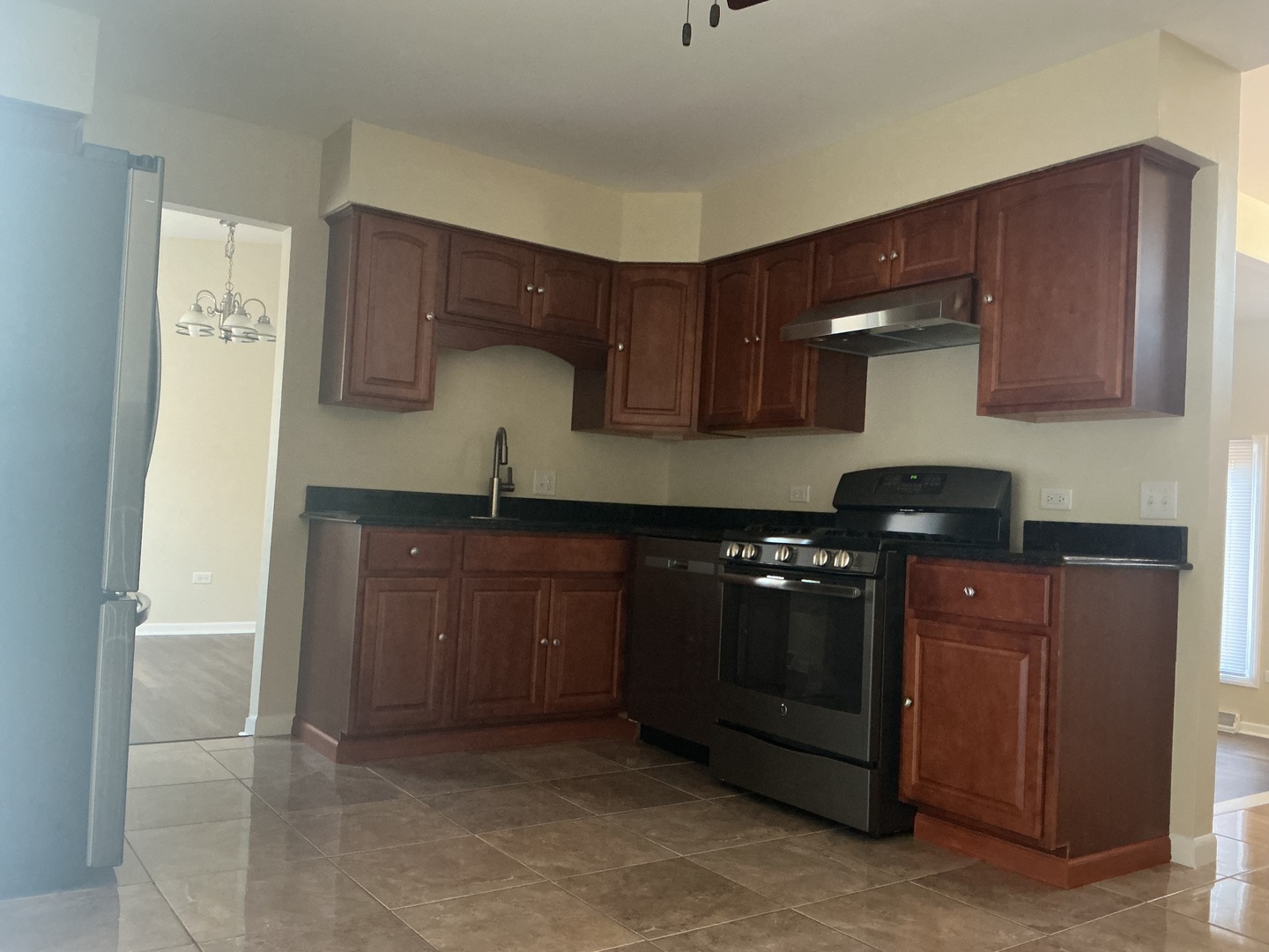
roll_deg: -2.6
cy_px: 476
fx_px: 1063
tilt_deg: +3.5
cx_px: 634
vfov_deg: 48.2
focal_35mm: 29
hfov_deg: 61.7
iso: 250
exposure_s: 1/60
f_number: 1.8
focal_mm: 3
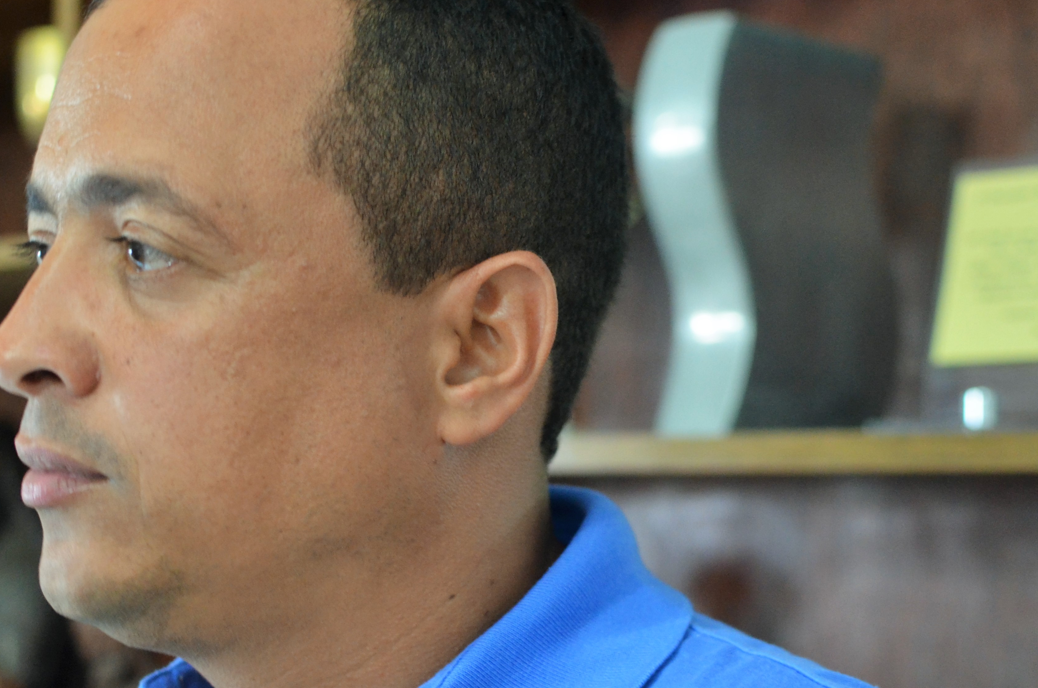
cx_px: 430
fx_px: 2063
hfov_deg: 28.2
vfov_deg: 18.9
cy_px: 357
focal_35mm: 72
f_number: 2.8
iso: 1800
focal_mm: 35
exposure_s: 1/30
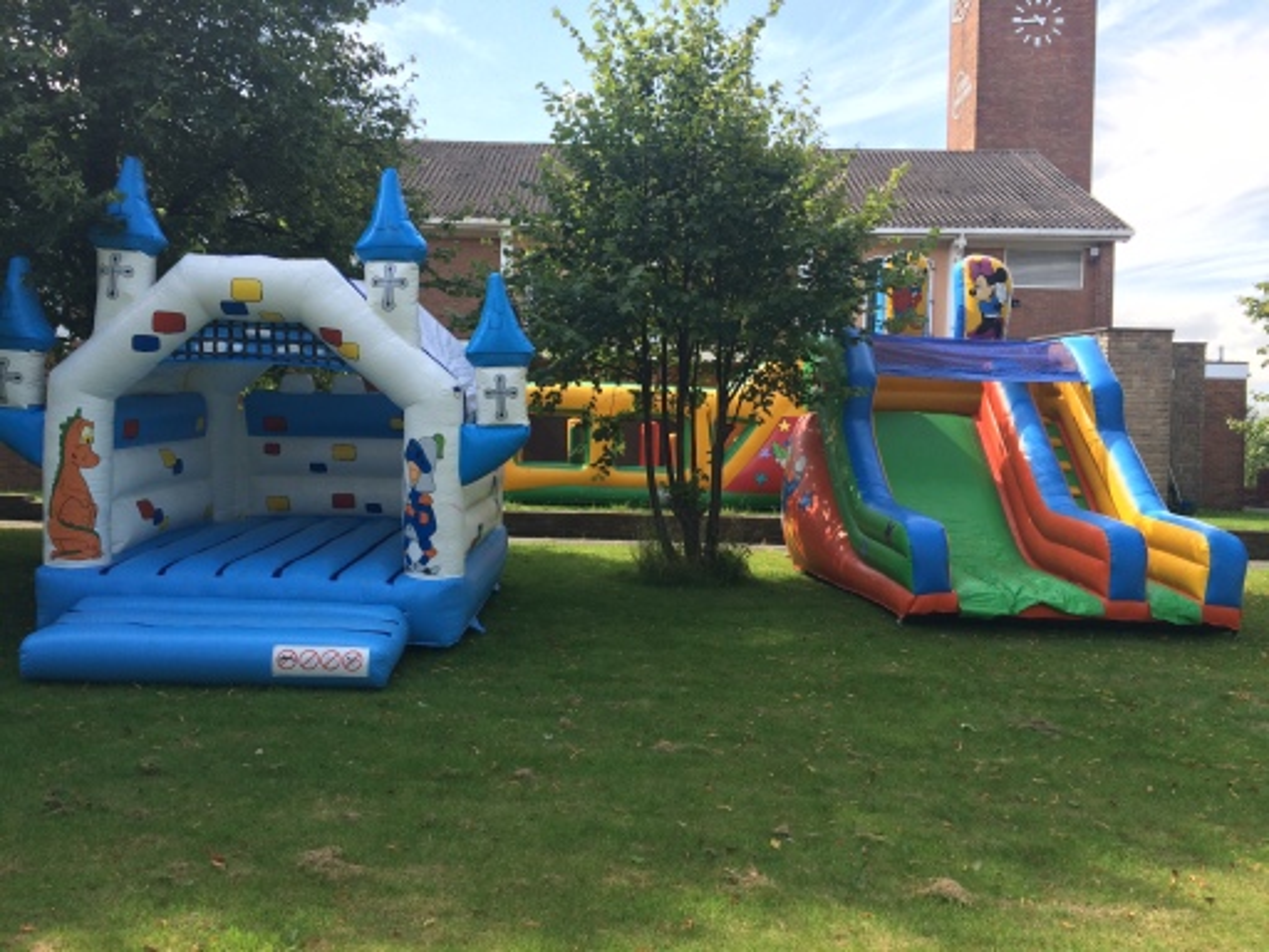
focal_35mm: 29
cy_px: 476
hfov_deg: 61.7
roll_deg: -0.7
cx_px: 634
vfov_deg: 48.2
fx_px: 1063
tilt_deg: -0.3
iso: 32
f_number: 2.2
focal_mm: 4.15
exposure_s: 1/519
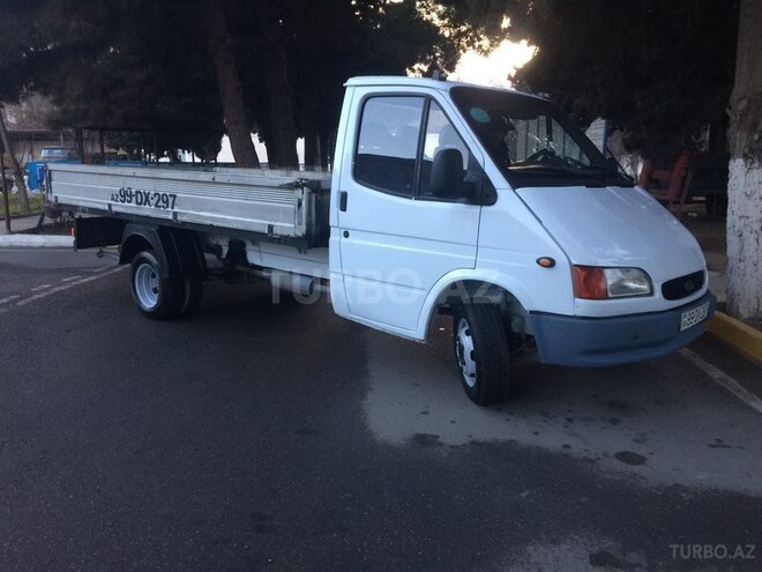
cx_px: 381
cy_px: 286
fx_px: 638
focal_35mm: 29
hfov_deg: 61.7
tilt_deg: -10.7
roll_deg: +3.5
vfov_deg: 48.2
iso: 50
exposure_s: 1/33
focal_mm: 4.15
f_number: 2.2
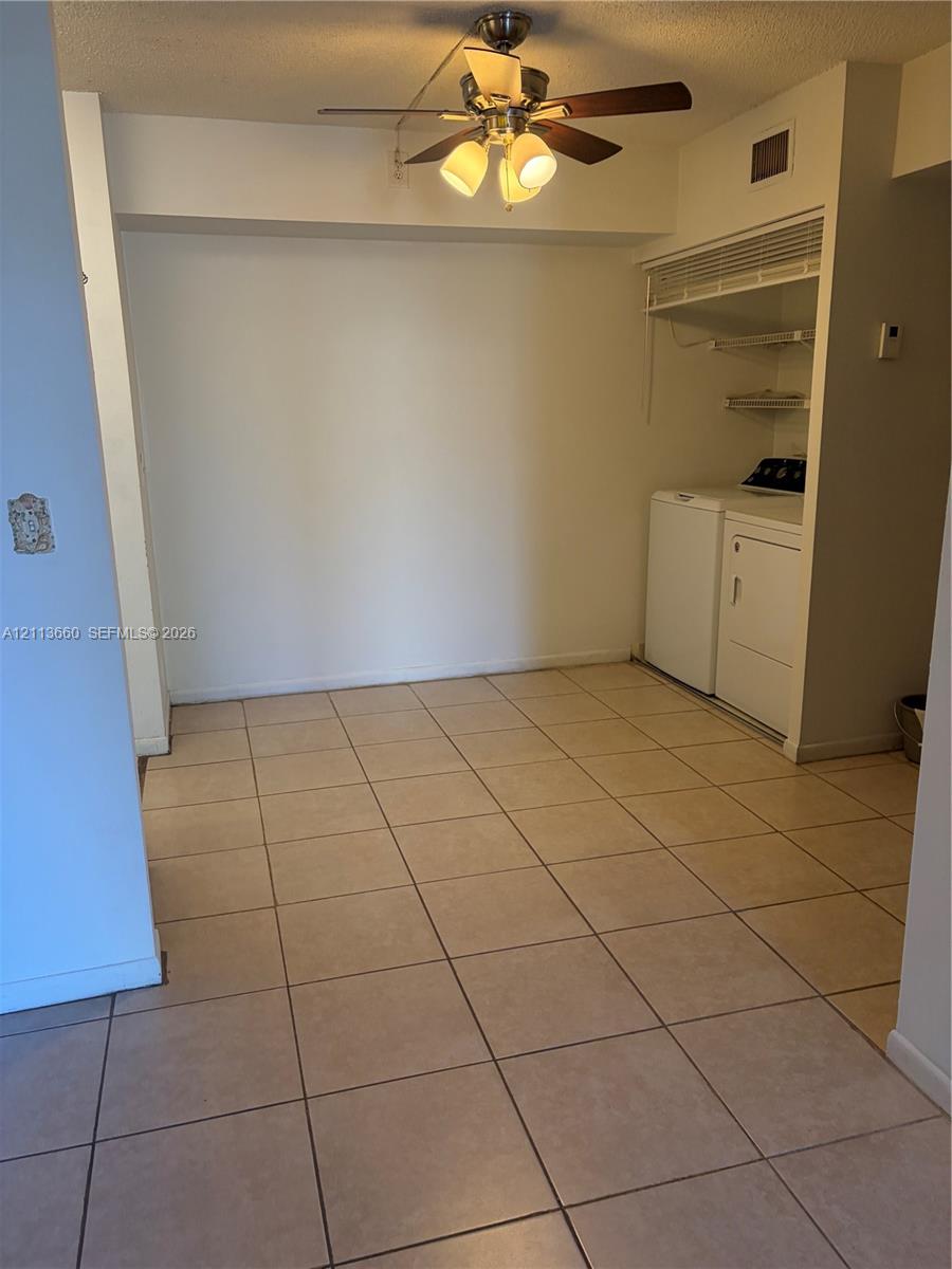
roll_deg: +1.9
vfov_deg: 67.3
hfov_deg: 53.1
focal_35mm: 26
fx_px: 953
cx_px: 476
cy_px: 634
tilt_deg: -13.2
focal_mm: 5.96
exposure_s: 1/120
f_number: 1.6
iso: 160
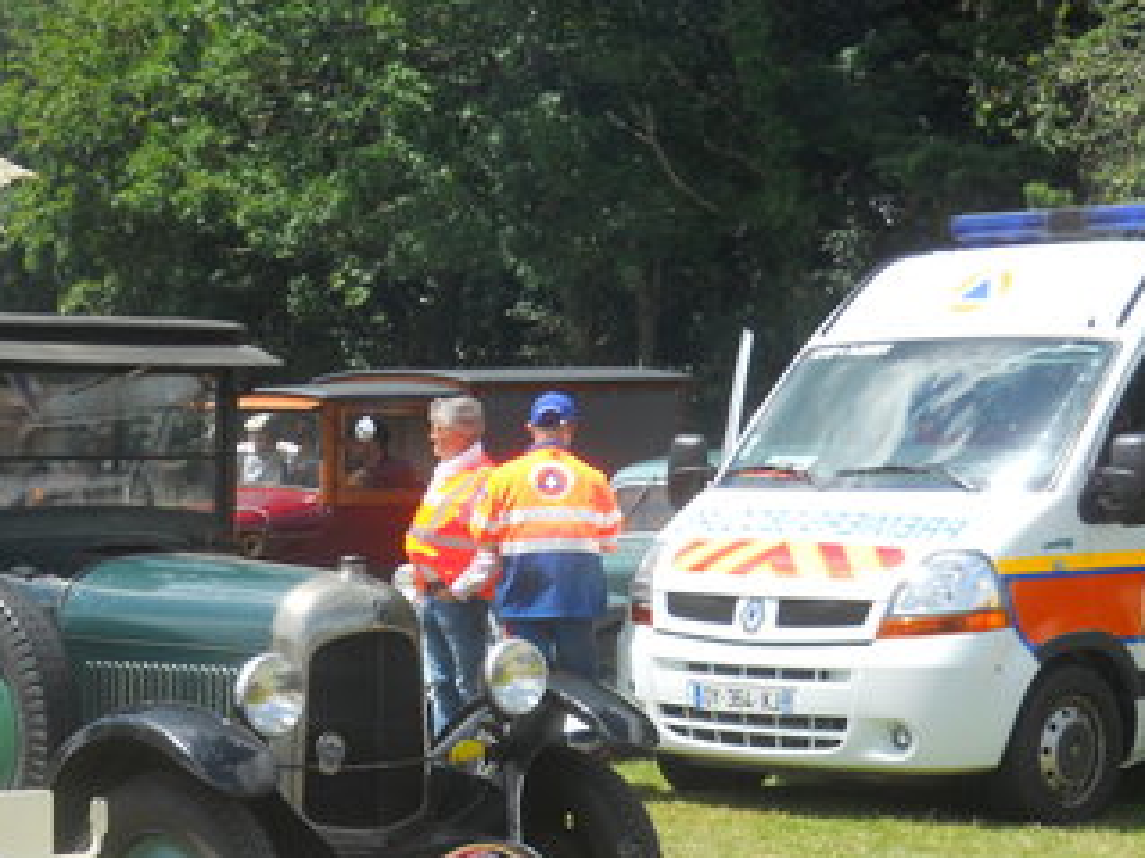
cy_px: 856
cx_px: 93
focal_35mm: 90
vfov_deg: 16.1
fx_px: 2976
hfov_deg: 21.3
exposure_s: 1/640
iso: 80
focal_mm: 7.3
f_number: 3.2
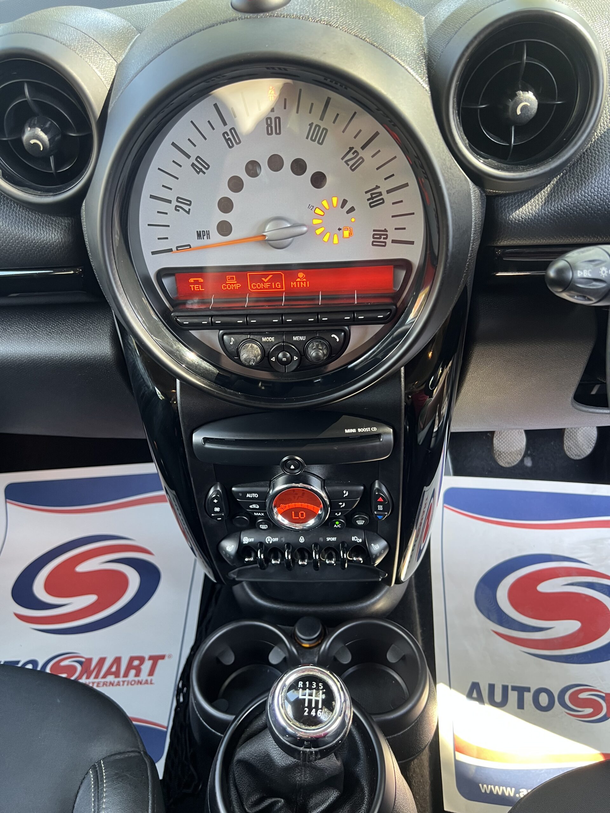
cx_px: 305
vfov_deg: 67.3
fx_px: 611
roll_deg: +0.6
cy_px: 406
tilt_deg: -36.9
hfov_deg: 53.1
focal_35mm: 26
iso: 125
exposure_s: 1/87
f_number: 1.5
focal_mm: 5.7
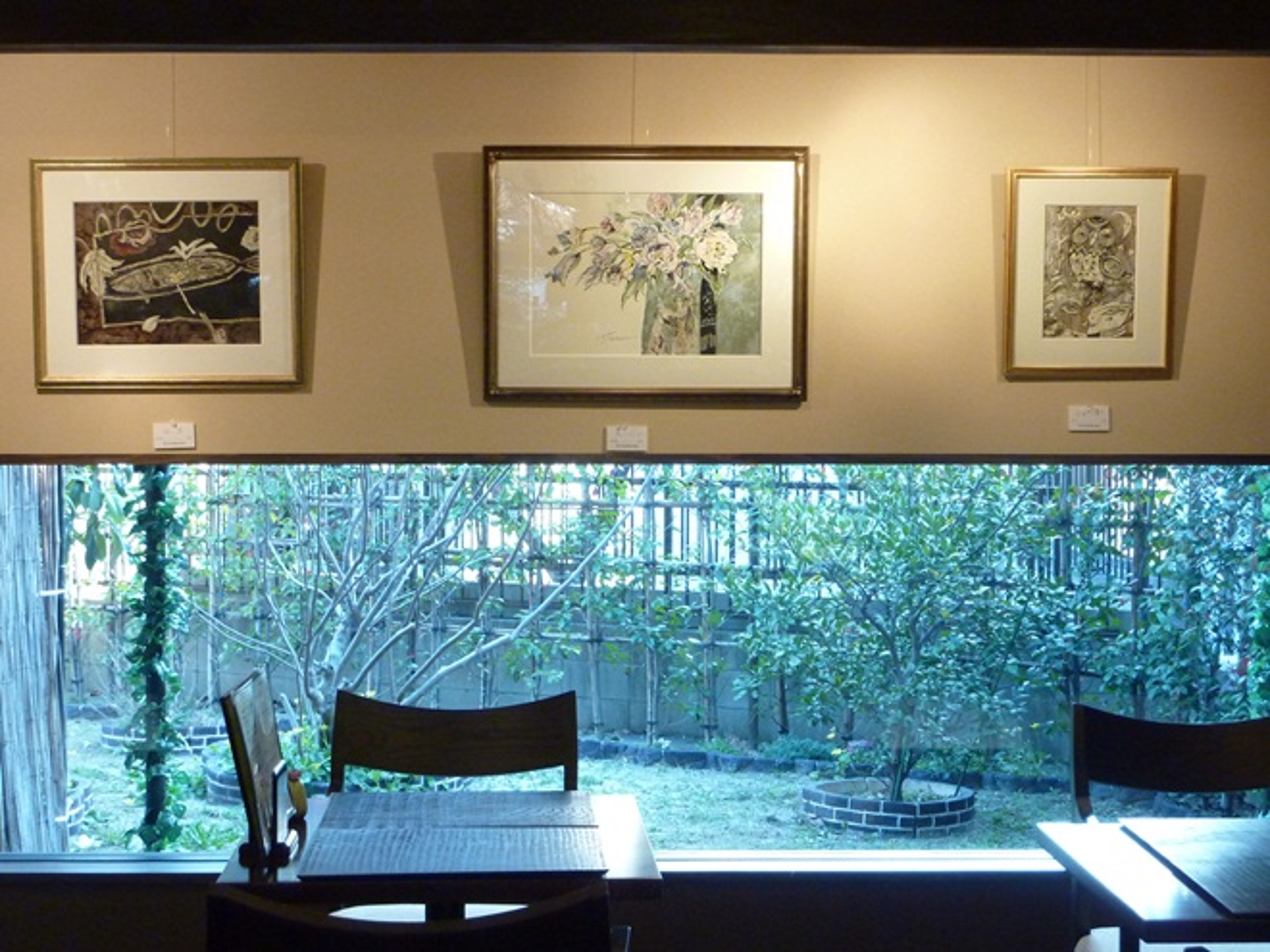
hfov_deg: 34.9
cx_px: 635
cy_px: 476
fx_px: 2018
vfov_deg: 26.6
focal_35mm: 55
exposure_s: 1/30
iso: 400
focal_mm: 9.1
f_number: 3.9
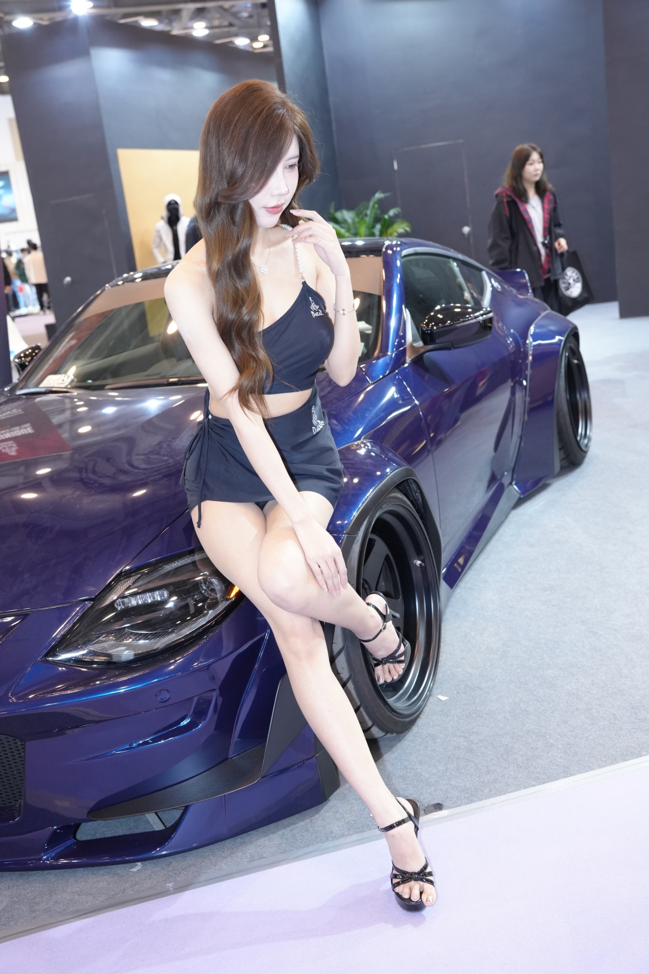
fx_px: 995
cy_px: 487
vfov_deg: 52.1
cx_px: 324
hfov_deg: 36.1
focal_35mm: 37
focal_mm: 36.8
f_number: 4.5
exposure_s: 1/125
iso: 2000
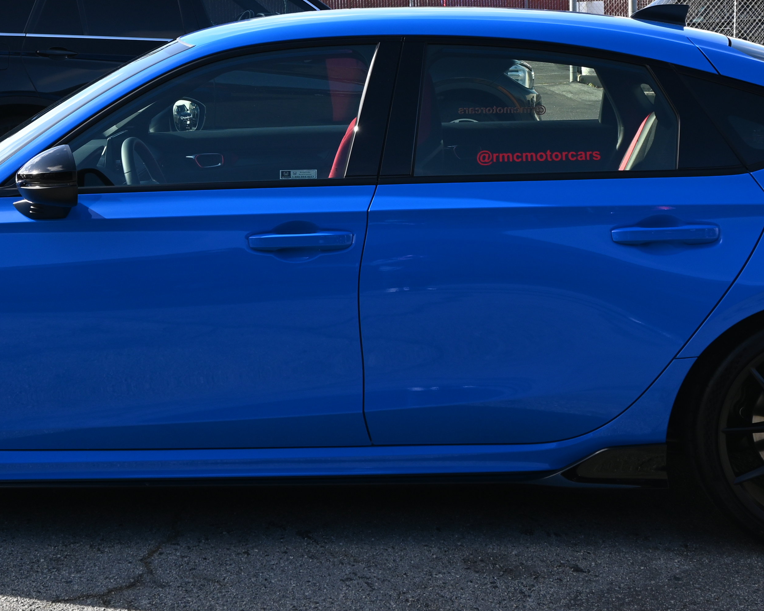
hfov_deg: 30.0
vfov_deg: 23.6
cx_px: 317
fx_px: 1425
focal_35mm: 63
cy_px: 68
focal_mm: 20
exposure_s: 1/250
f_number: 5.6
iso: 100
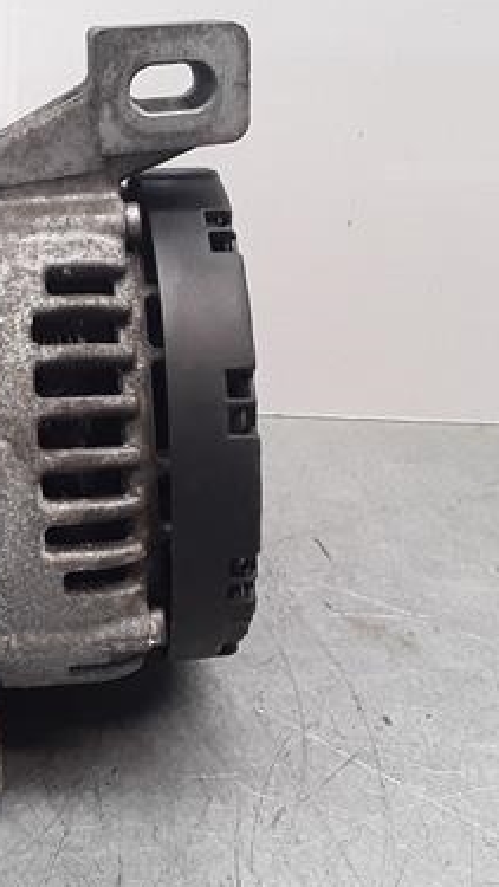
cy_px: 407
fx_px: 1223
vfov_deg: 39.8
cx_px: -31
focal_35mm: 52
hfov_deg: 22.0
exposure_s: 1/50
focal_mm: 2.91
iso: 40
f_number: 1.9
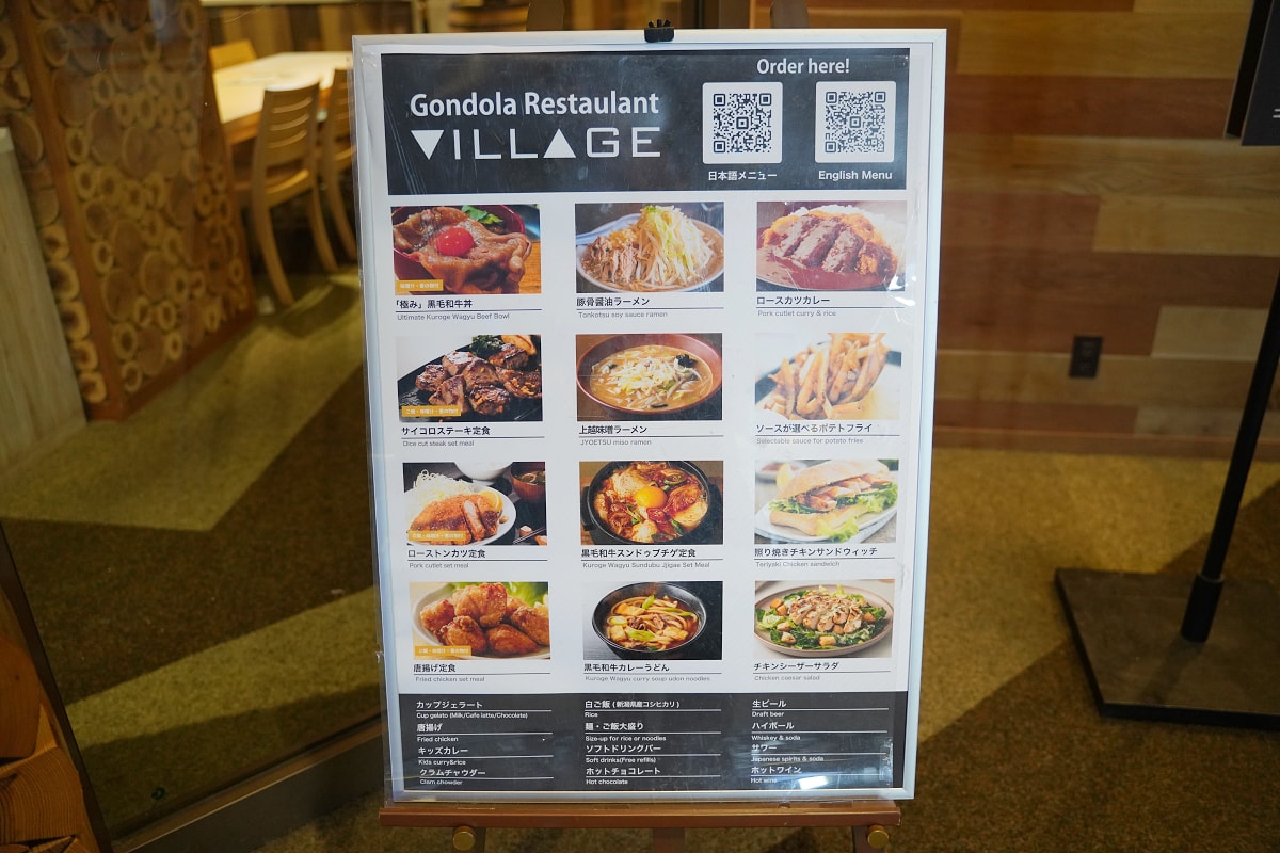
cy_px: 426
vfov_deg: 46.4
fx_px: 995
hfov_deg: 65.5
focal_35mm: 28
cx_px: 640
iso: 2000
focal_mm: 28
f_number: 2.8
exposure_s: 1/160
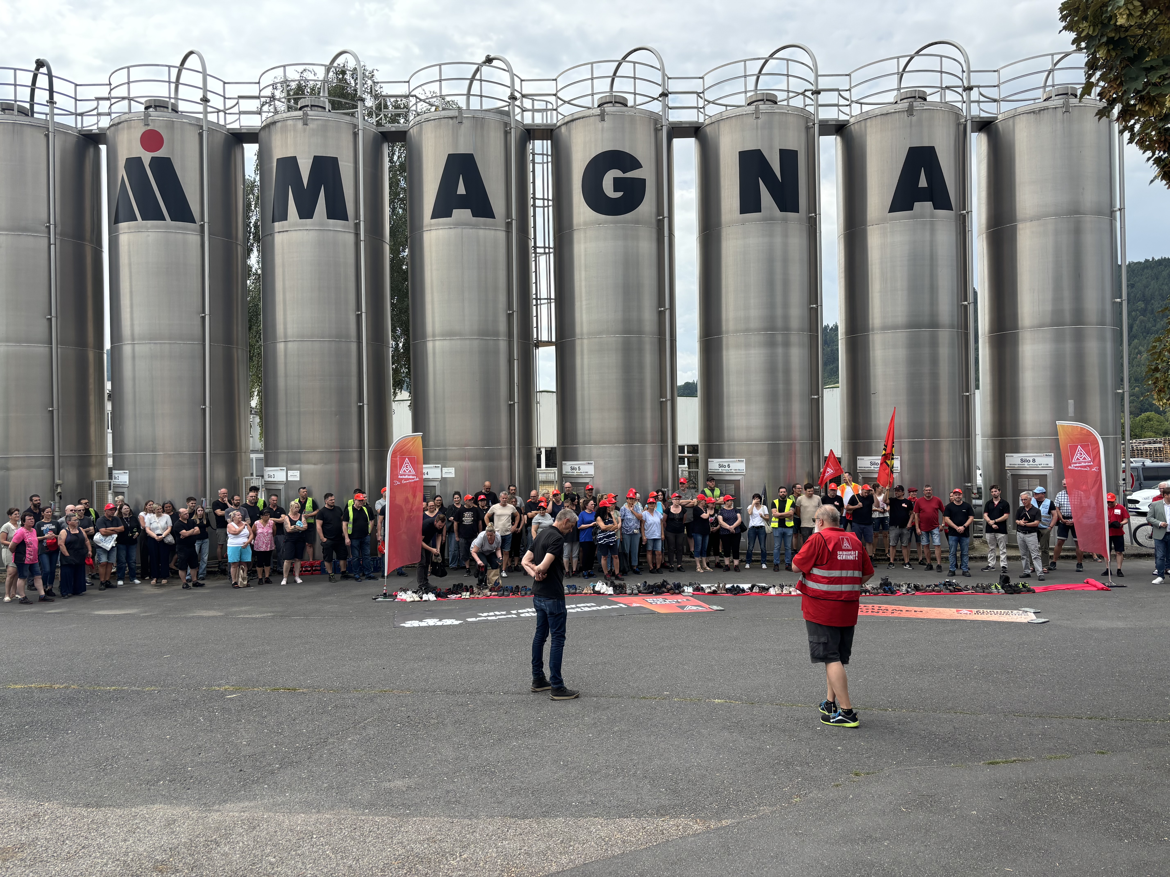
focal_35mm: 26
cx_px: 585
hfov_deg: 67.3
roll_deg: +0.5
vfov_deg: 53.1
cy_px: 438
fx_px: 879
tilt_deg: +0.4
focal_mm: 5.96
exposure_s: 1/2024
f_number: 1.6
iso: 50
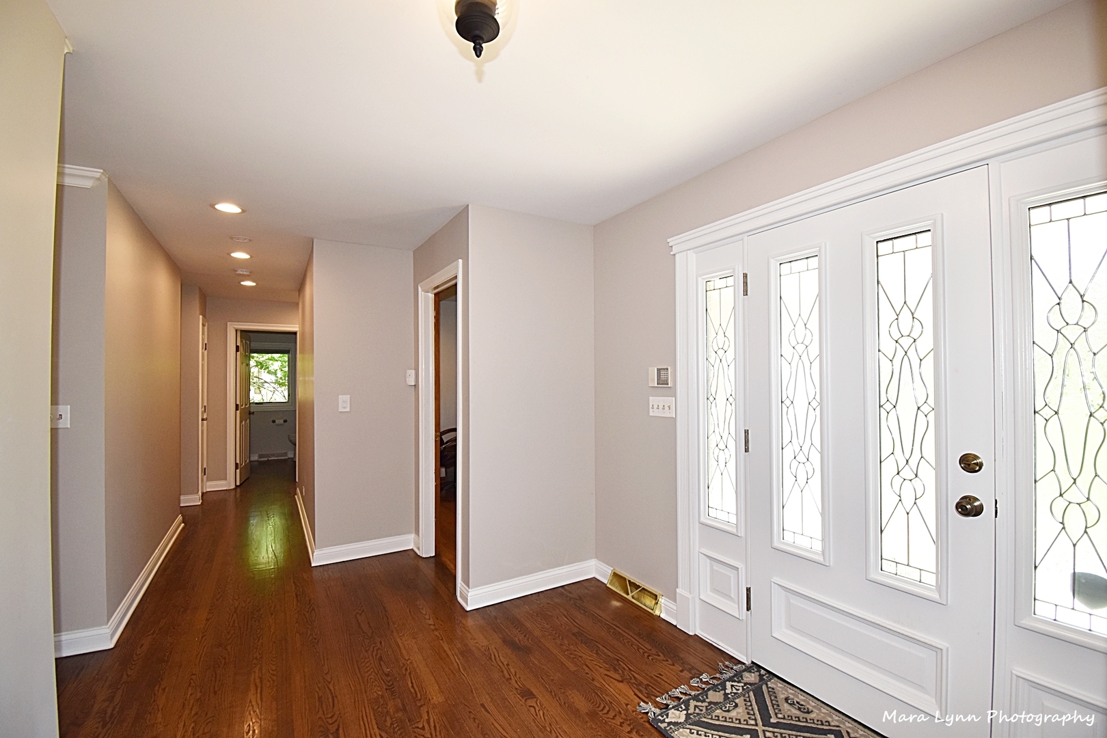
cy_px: 369
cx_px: 554
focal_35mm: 15
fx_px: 461
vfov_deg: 77.3
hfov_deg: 100.4
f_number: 5.6
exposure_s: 1/125
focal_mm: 10
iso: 400
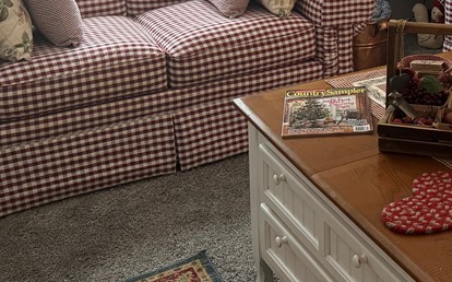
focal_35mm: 63
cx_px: 427
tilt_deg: -13.1
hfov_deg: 30.7
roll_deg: -1.4
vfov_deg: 19.6
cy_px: -43
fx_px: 775
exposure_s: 1/60
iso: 320
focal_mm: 6.76
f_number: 1.78
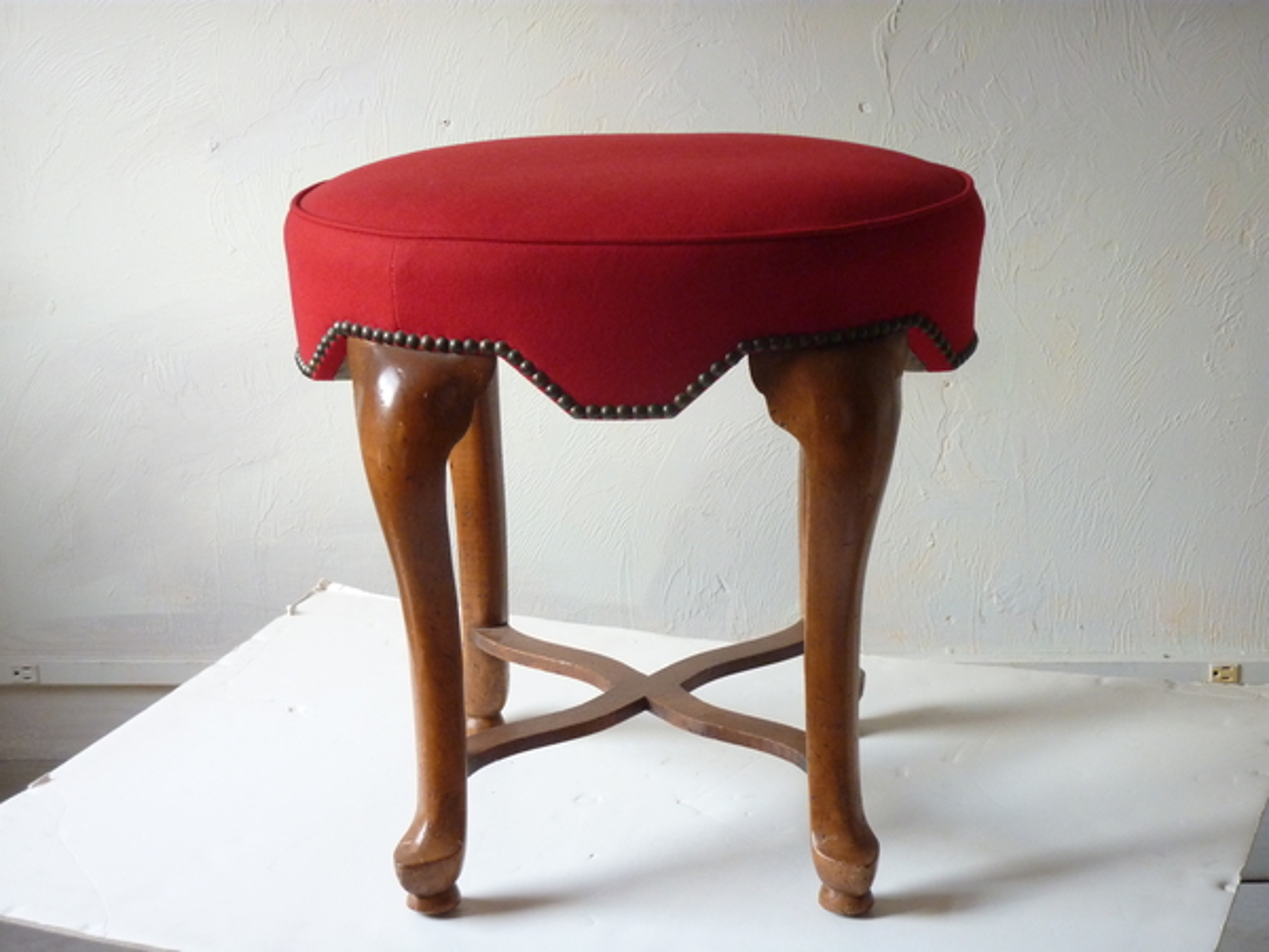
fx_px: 2456
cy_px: 476
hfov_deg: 29.0
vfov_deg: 21.9
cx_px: 634
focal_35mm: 67
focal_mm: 11
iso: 400
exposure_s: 1/30
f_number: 4.1
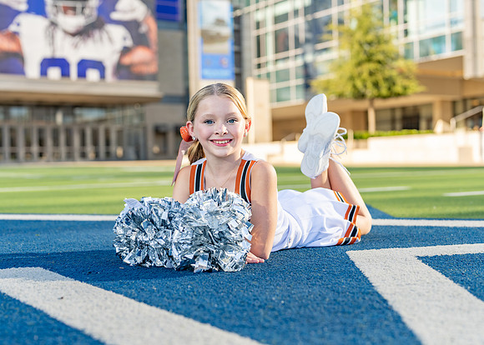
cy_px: 172
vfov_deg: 26.8
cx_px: 242
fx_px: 726
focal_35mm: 53
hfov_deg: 36.9
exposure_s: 1/640
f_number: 2.8
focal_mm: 50
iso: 100
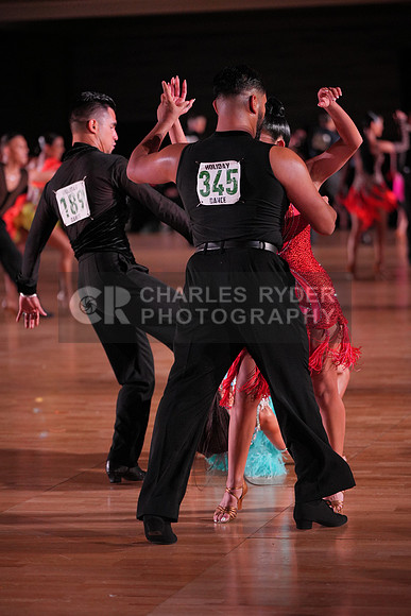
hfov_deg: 11.2
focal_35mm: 123
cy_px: 308
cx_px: 206
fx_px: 2105
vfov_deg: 16.6
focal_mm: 123
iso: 1600
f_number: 2.8
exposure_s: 1/800
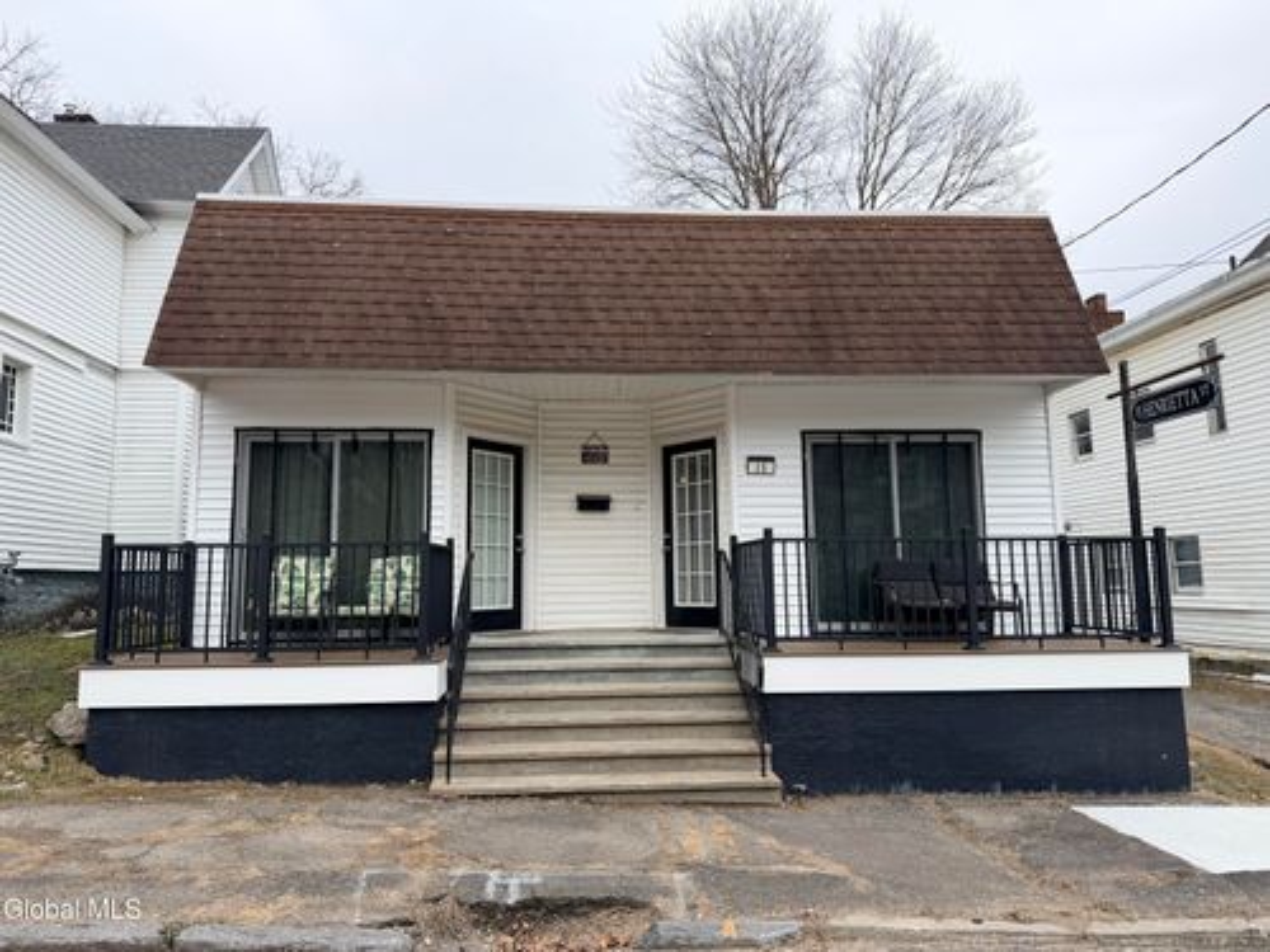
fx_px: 881
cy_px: 476
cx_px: 635
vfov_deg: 56.8
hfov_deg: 71.6
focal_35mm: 24
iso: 100
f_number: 1.78
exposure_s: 1/2299
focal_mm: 6.76
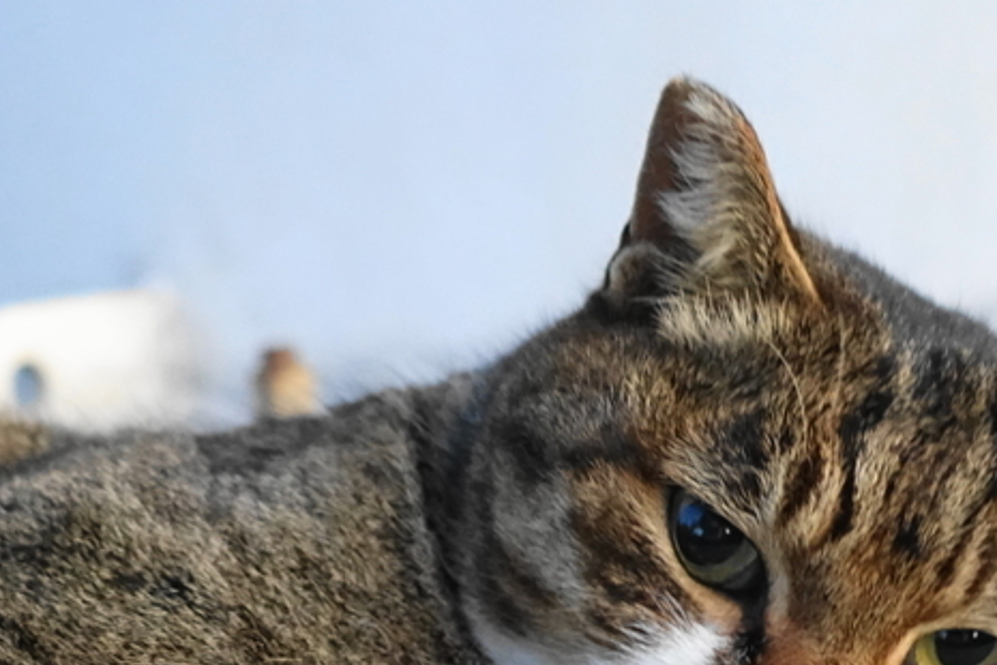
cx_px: 341
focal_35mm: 62
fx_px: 1717
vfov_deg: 20.8
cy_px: 744
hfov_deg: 32.1
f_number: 1.8
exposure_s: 1/80
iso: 1600
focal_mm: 8.8
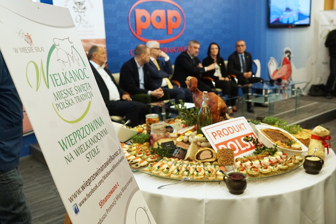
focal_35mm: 36
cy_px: 112
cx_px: 168
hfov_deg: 53.1
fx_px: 336
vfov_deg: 36.9
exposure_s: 1/160
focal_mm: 24
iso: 1600
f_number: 3.2
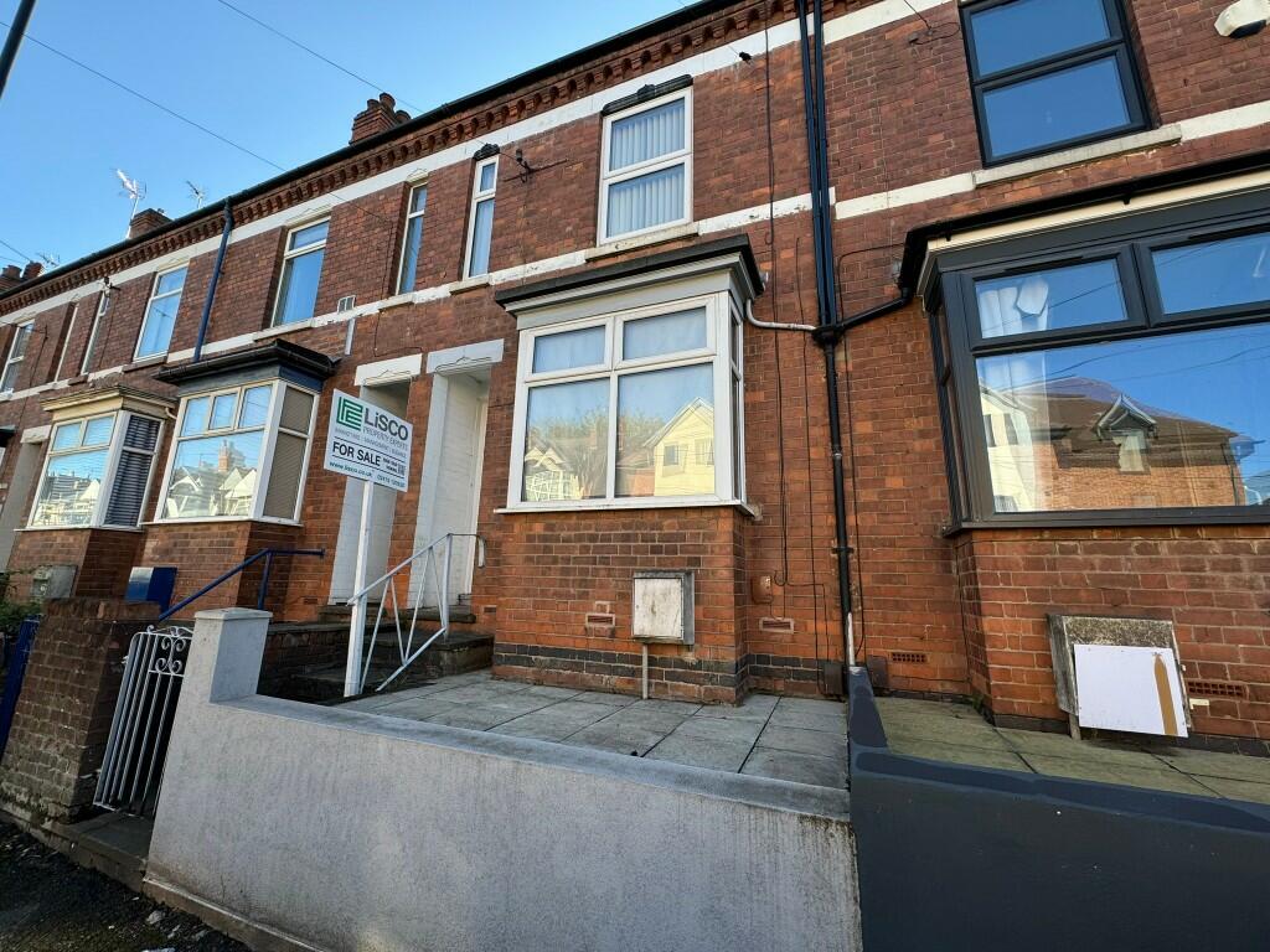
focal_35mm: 14
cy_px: 476
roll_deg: -1.0
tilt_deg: +12.1
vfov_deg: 85.7
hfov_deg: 102.1
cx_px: 635
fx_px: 514
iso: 40
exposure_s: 1/338
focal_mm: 2.22
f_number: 2.2
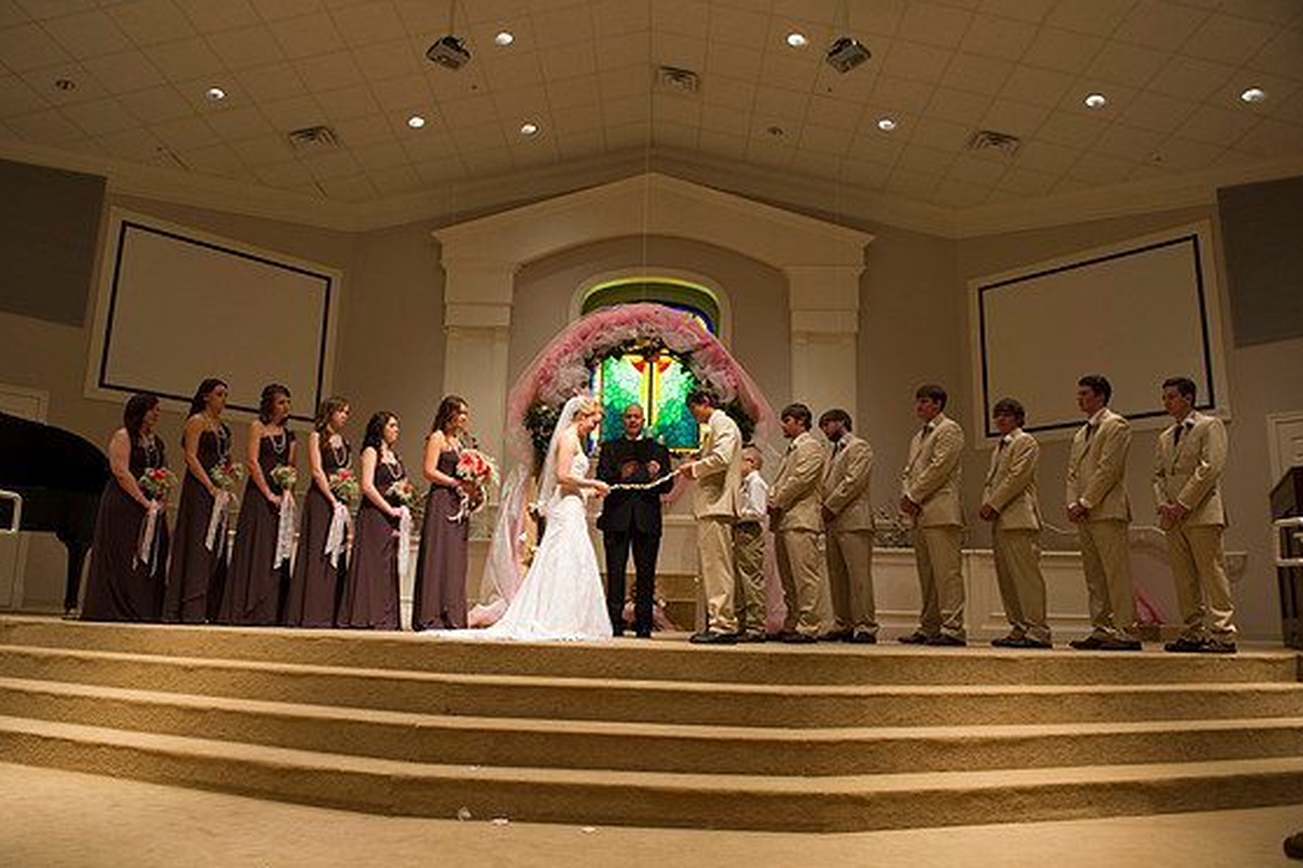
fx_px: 905
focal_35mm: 25
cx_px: 632
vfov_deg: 51.3
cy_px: 430
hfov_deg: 71.5
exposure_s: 1/160
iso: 1600
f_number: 4
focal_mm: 24
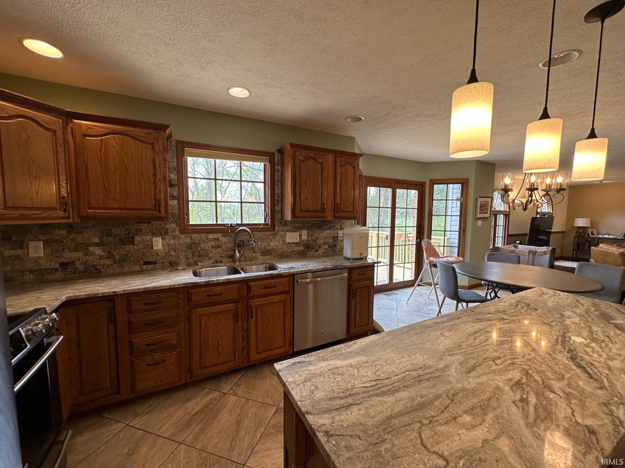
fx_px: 253
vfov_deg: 85.7
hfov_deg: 102.1
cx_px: 312
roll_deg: -0.4
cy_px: 234
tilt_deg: -5.6
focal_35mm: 14
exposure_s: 1/120
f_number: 2.2
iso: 100
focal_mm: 2.22
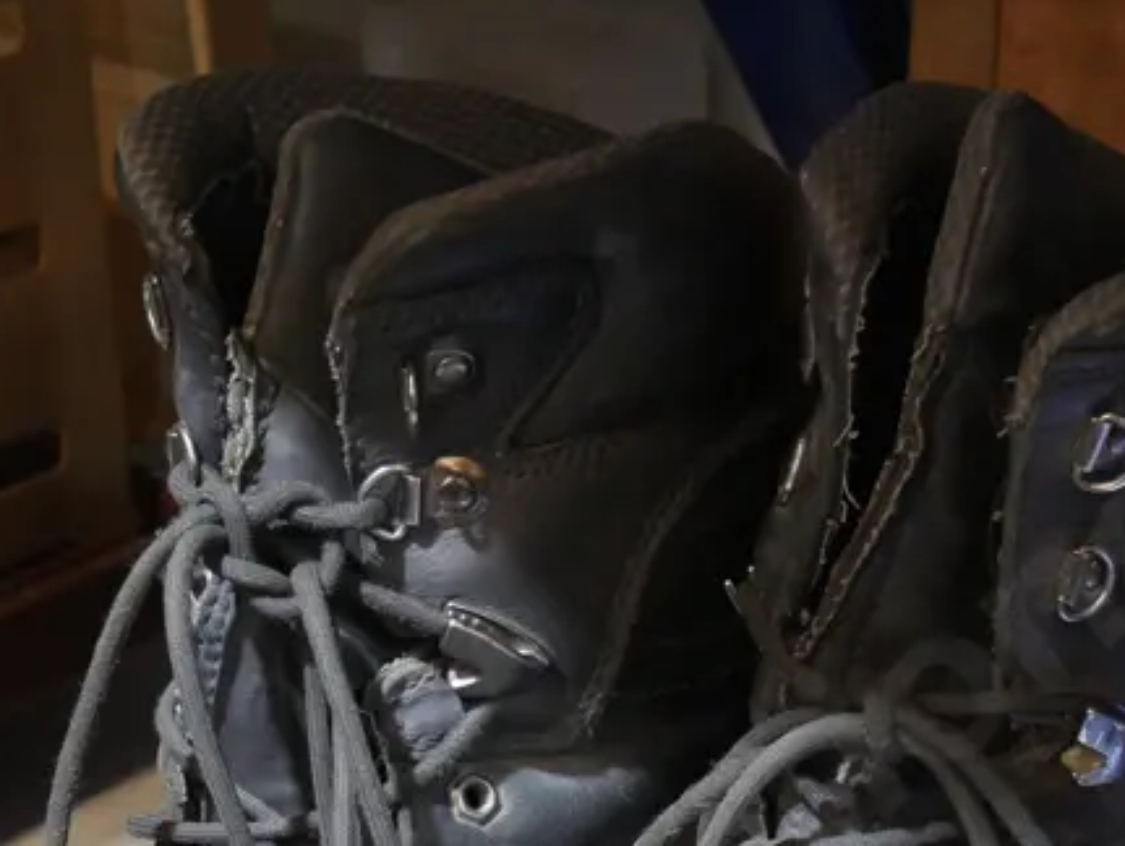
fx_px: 2472
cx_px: 632
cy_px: 931
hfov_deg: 25.6
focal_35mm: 76
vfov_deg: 18.7
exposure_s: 1/60
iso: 1600
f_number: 4
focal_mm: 16
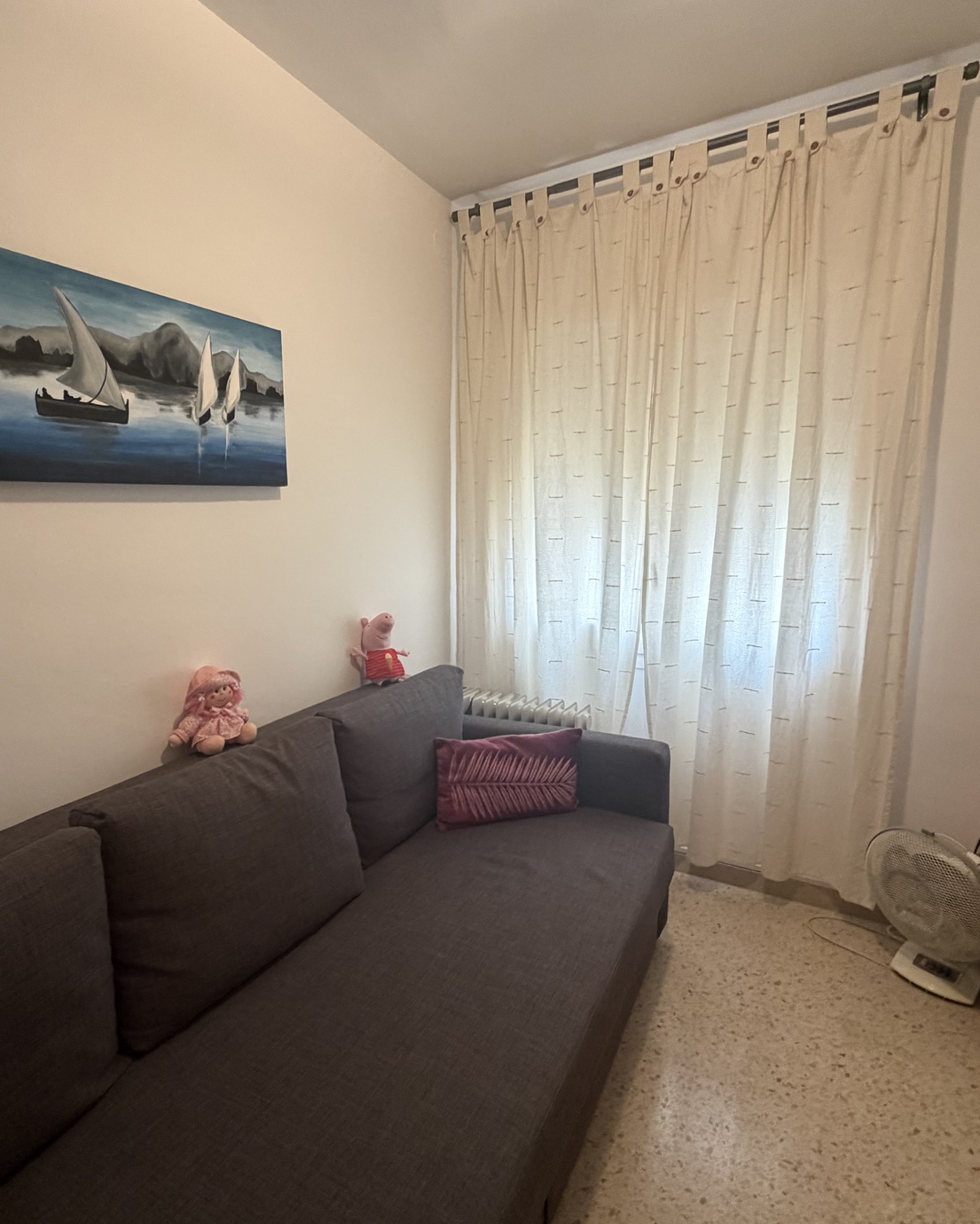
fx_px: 689
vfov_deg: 83.3
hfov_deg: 70.3
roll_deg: +1.3
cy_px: 626
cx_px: 402
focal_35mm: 19
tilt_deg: -8.6
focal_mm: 2.22
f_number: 2.2
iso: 320
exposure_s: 1/50
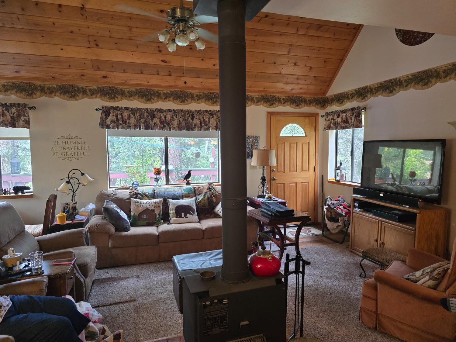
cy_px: 171
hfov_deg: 73.9
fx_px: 303
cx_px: 228
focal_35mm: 23
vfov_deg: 58.9
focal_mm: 6.3
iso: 640
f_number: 1.7
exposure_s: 1/120
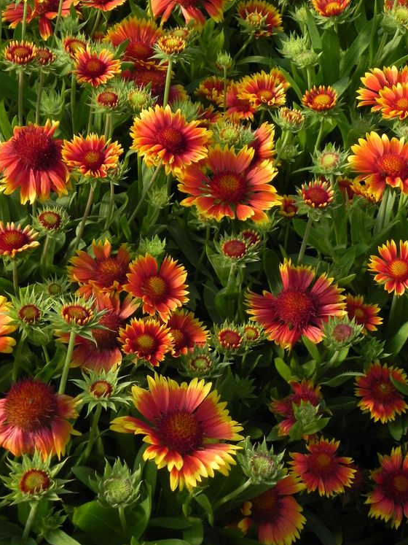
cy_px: 269
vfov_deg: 21.5
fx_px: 1430
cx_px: 193
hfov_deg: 16.2
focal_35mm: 91
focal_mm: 15.1
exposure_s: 1/640
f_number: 4.5
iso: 160
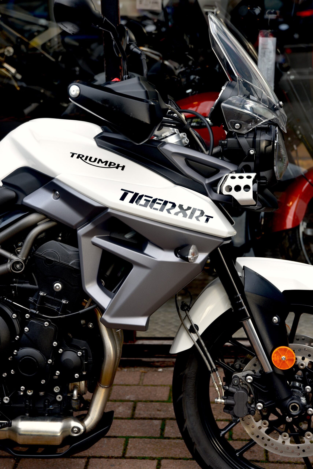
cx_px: 156
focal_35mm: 62
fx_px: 808
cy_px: 234
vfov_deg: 32.4
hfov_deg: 21.9
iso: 200
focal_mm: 62
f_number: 5
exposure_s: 1/100
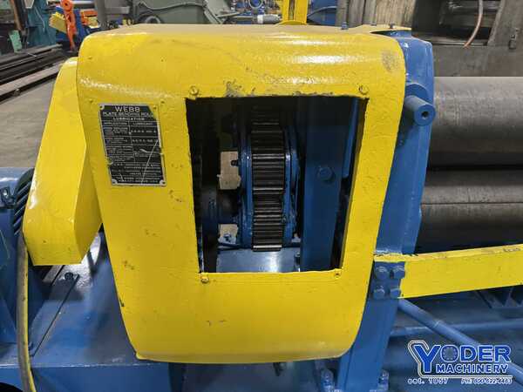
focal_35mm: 24
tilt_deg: -28.5
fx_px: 363
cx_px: 262
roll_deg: -0.3
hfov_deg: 71.6
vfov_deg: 56.8
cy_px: 196
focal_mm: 6.76
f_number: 1.78
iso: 400
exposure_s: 1/60
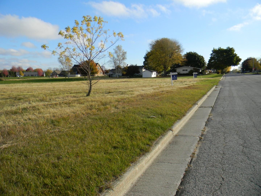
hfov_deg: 63.4
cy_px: 98
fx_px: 211
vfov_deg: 49.7
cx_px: 130
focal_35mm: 28
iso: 80
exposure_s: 1/838
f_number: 3.5
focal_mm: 5
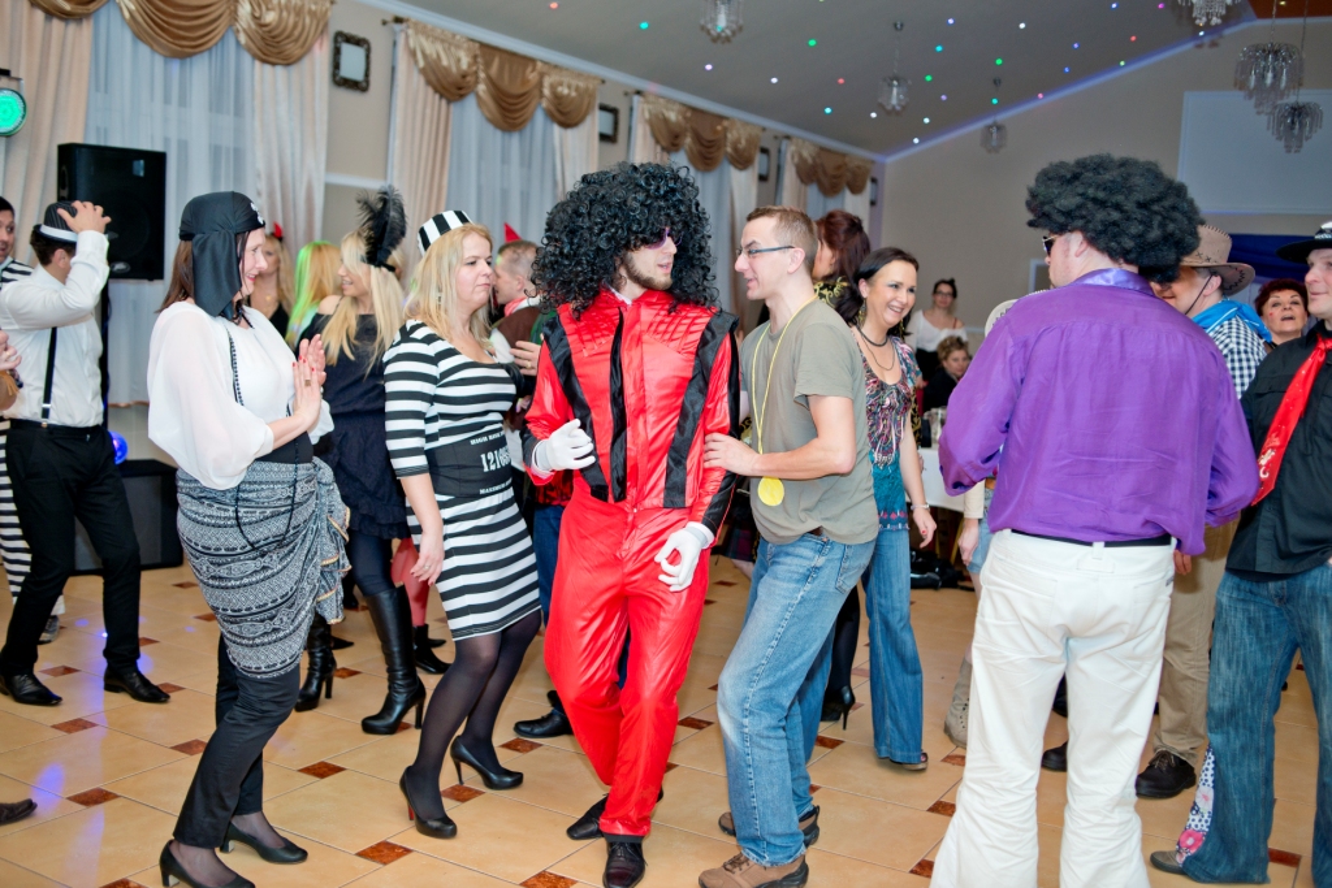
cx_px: 666
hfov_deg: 54.4
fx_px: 1295
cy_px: 444
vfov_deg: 37.9
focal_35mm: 35
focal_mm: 35
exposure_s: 1/320
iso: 320
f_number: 2.8
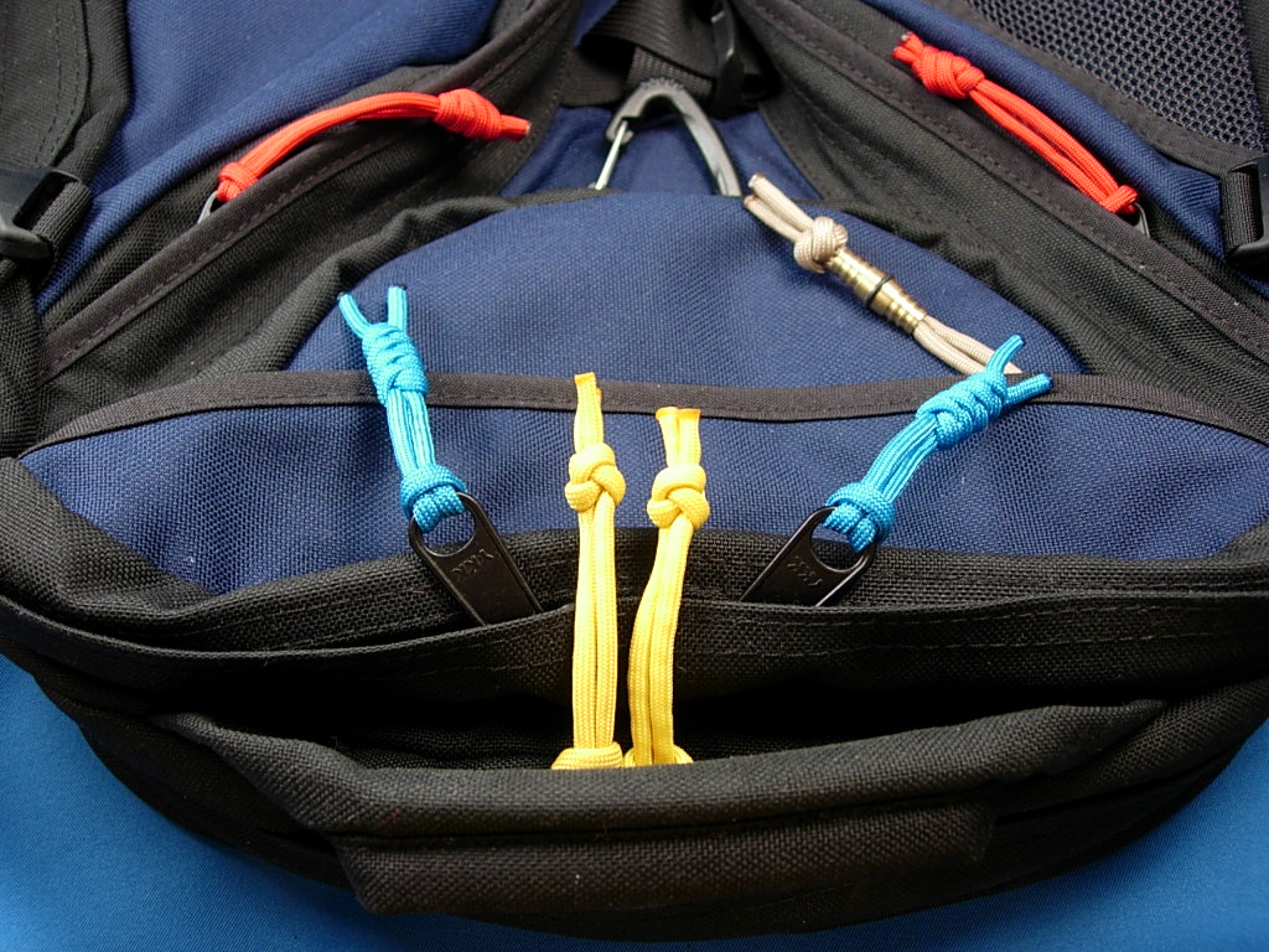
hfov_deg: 49.0
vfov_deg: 37.7
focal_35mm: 38
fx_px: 1393
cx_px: 634
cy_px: 476
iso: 64
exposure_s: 1/9.7
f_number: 2.8
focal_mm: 7.8
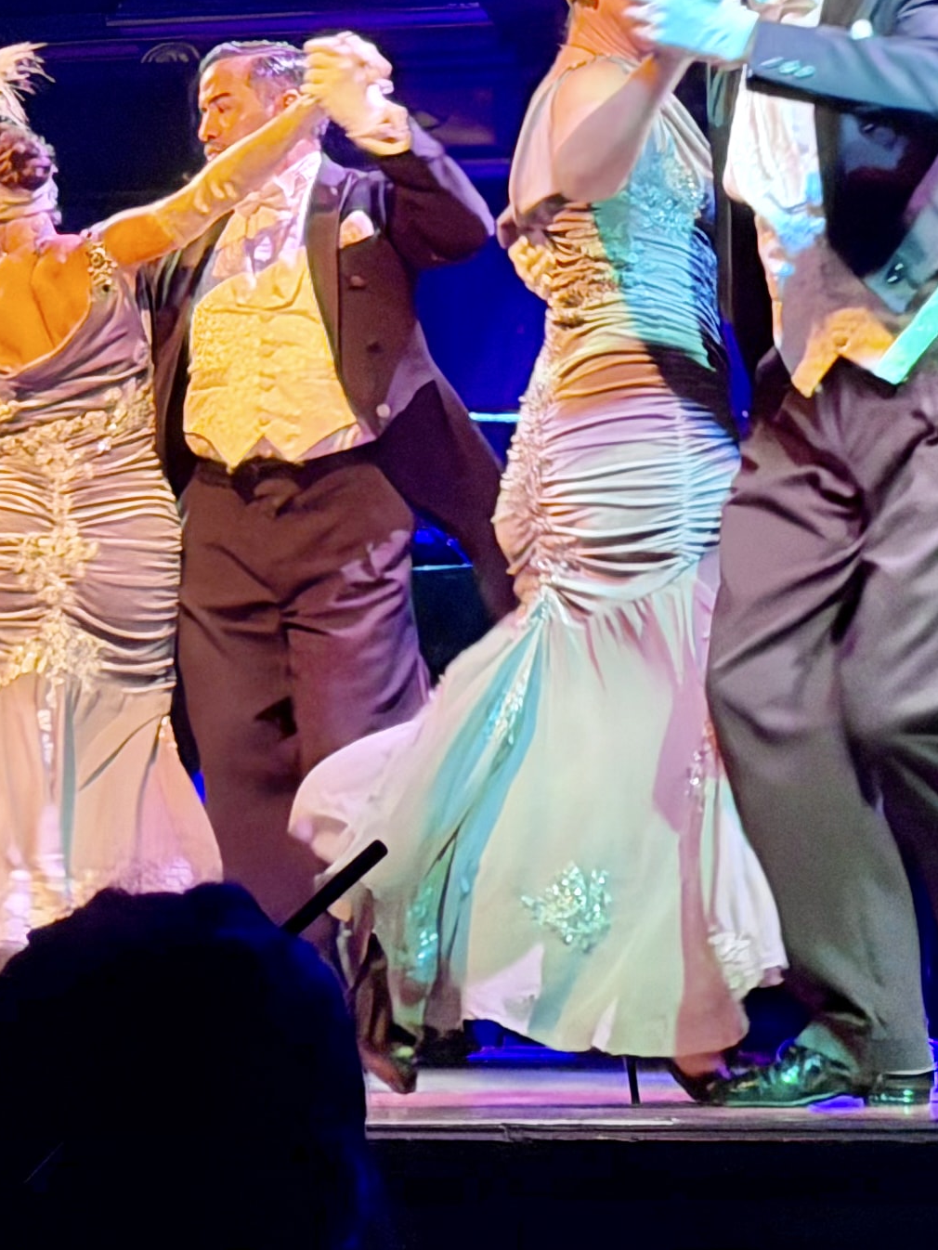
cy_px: 217
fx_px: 2962
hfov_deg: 18.0
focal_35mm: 82
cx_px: 546
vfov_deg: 23.4
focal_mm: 6.76
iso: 500
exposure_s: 1/37
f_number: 1.78
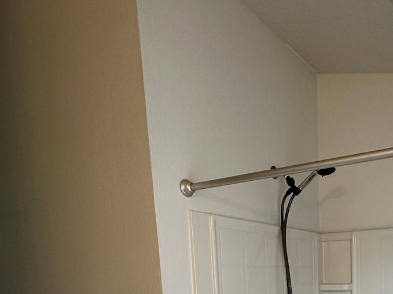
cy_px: 332
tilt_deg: -8.9
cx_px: 324
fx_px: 375
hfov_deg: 51.3
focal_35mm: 33
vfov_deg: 35.8
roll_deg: +1.2
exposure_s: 1/120
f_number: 2.2
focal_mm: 2.22
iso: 64
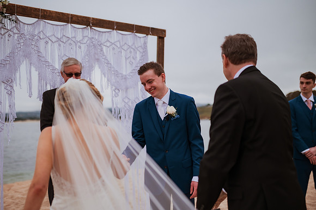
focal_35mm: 35
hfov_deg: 54.5
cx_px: 158
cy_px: 105
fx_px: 307
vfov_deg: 37.8
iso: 500
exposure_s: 1/5000
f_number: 1.8
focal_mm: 35
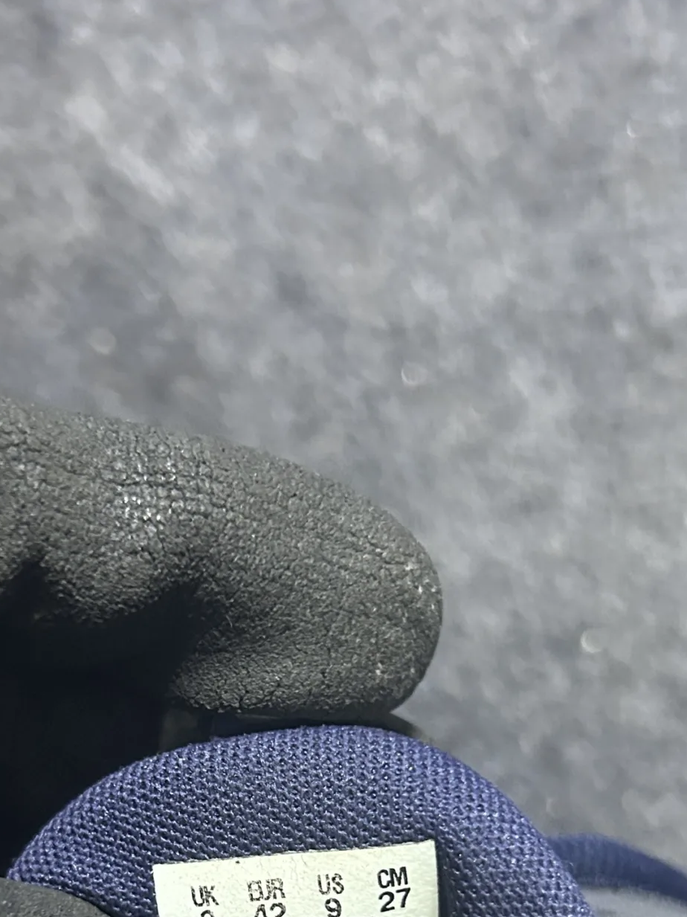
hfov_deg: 27.0
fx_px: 1430
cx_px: 291
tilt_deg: -56.6
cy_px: 829
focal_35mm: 54
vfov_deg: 33.6
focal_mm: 5.7
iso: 500
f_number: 1.5
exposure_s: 1/33
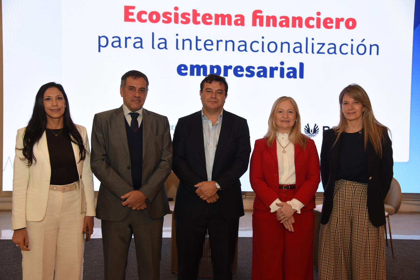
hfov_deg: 55.8
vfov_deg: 38.9
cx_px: 210
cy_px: 140
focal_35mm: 34
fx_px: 397
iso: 1250
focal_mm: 34
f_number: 4
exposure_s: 1/80
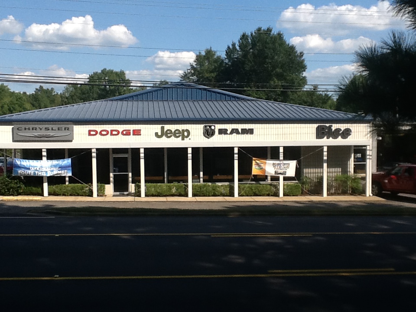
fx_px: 529
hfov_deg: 42.9
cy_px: 156
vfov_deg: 32.9
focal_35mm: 44
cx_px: 208
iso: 40
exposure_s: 1/1215
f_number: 2.4
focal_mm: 2.03
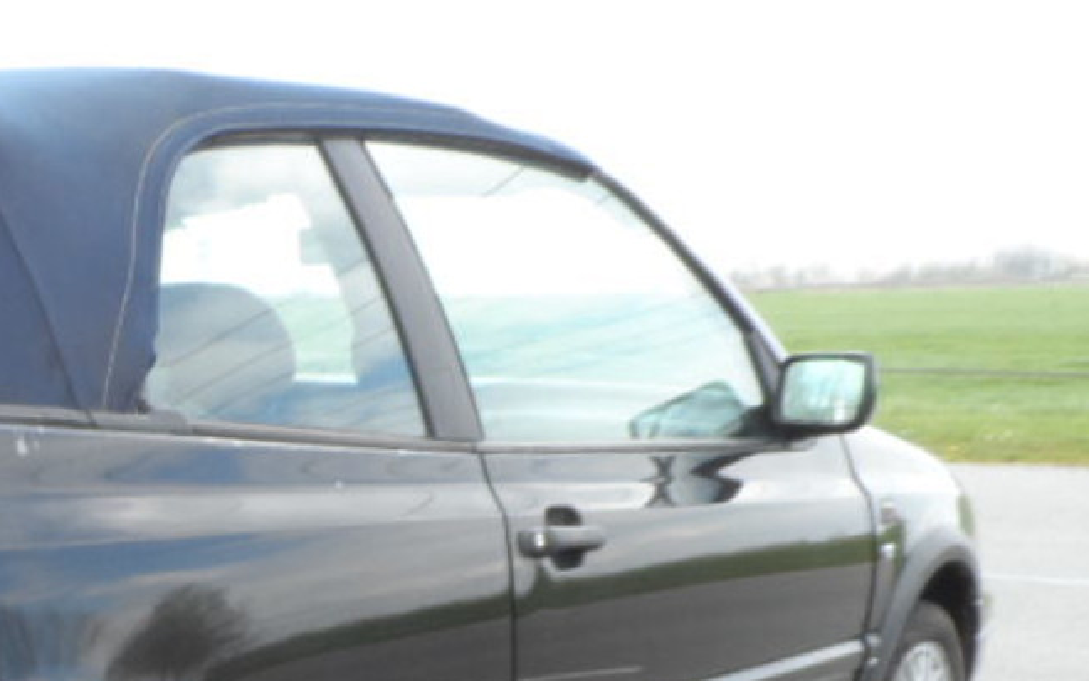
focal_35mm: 55
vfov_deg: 21.6
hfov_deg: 33.6
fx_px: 1632
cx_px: -10
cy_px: 844
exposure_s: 1/180
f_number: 3.2
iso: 80
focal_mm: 4
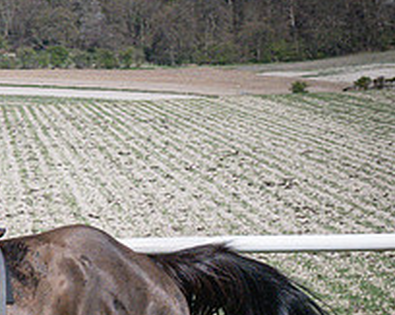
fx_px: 4031
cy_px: 364
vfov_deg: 4.5
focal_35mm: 345
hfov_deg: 5.6
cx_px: 43
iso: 2800
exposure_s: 1/1600
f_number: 20
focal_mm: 86
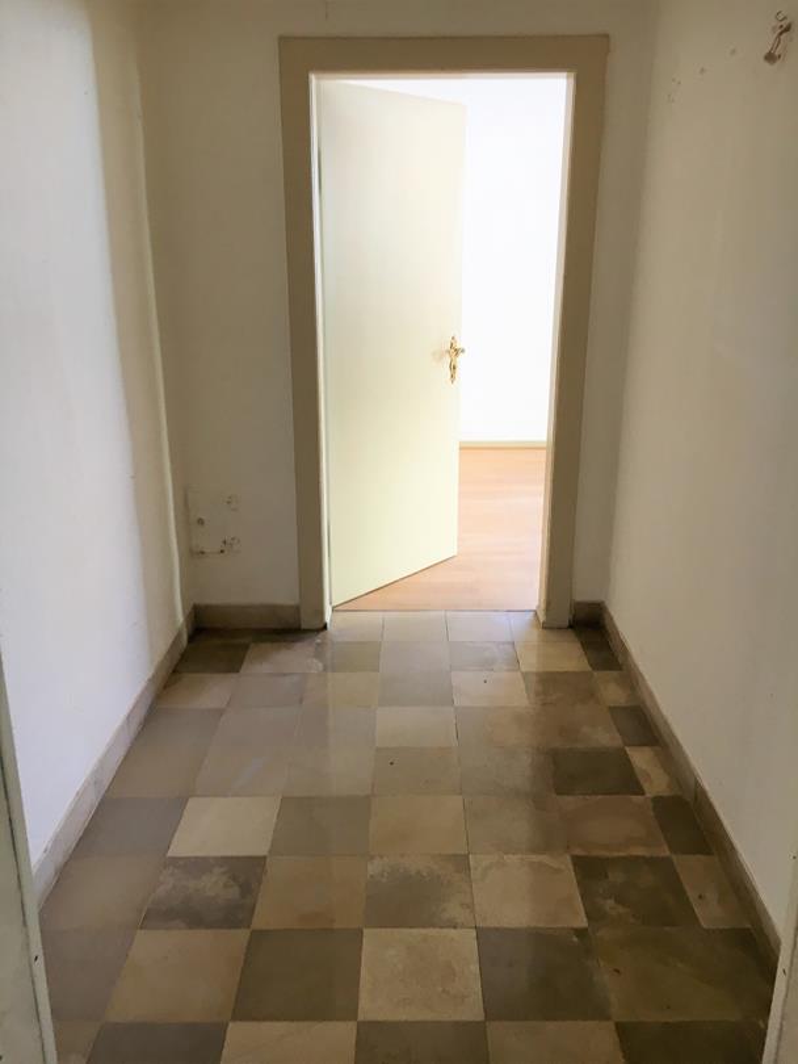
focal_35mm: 29
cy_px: 532
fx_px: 891
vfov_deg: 61.6
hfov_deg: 48.3
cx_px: 399
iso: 40
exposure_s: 1/33
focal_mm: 4.15
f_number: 2.2
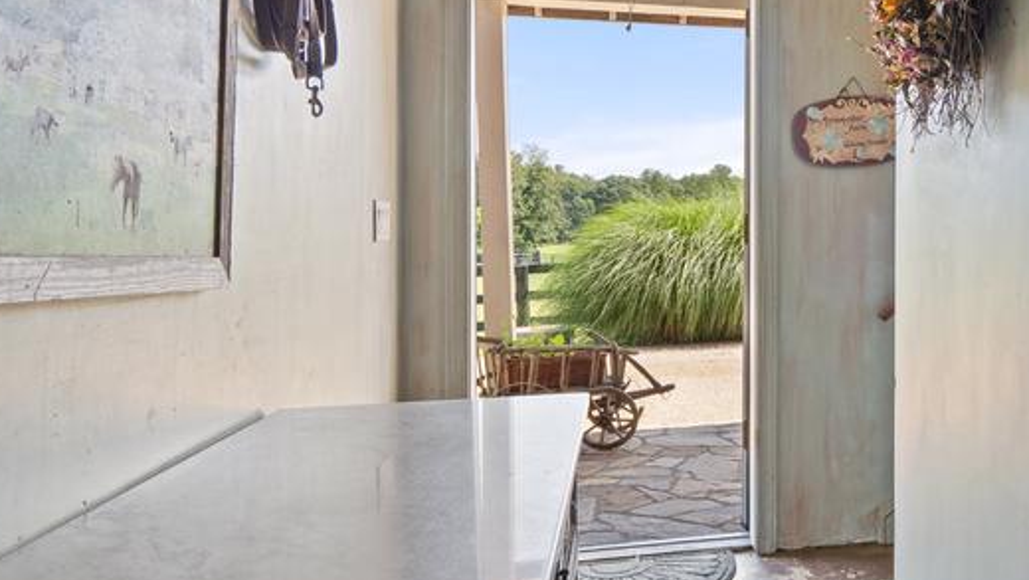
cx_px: 889
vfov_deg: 35.6
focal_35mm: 33
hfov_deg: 53.5
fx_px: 901
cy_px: 241
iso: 500
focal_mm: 16
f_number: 8
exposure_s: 1/15
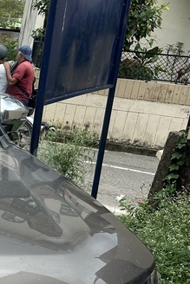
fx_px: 522
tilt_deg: -13.9
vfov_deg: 30.5
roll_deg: -4.9
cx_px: -145
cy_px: 160
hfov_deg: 17.2
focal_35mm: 66
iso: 50
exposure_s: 1/2123
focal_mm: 5.7
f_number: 1.5
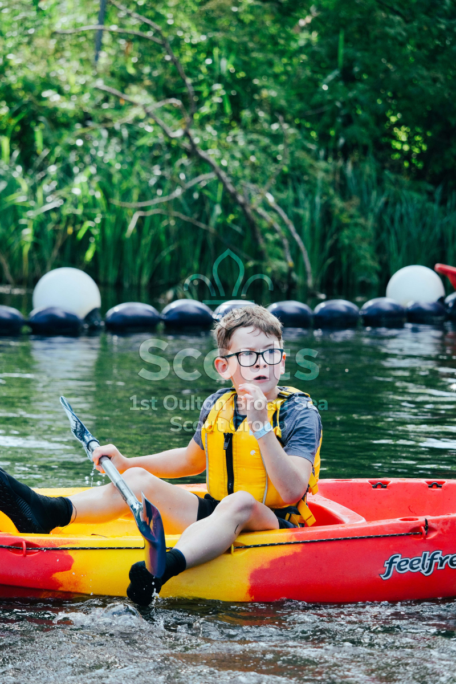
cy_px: 342
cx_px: 228
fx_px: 3857
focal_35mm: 203
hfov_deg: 6.8
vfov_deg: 10.1
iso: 1250
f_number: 6.3
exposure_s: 1/1000
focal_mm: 135
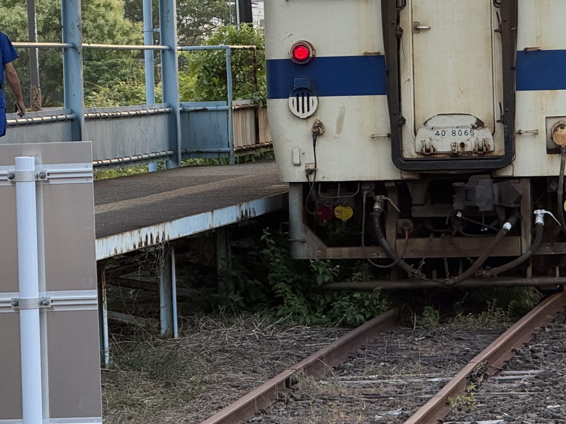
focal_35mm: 224
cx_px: 394
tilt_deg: +0.0
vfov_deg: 6.6
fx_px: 3664
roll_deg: +1.6
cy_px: 75
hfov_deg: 8.8
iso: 64
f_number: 2.8
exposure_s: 1/103
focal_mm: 15.66
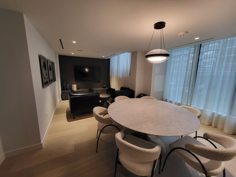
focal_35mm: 13
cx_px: 118
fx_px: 89
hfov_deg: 106.2
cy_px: 88
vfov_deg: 89.9
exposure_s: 1/60
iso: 160
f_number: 2.2
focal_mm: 1.74
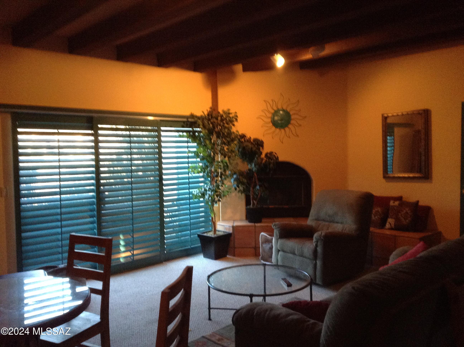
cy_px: 174
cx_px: 232
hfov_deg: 55.4
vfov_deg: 42.8
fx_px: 442
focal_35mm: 33
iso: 200
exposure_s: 1/24
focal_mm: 3.3
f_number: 2.4
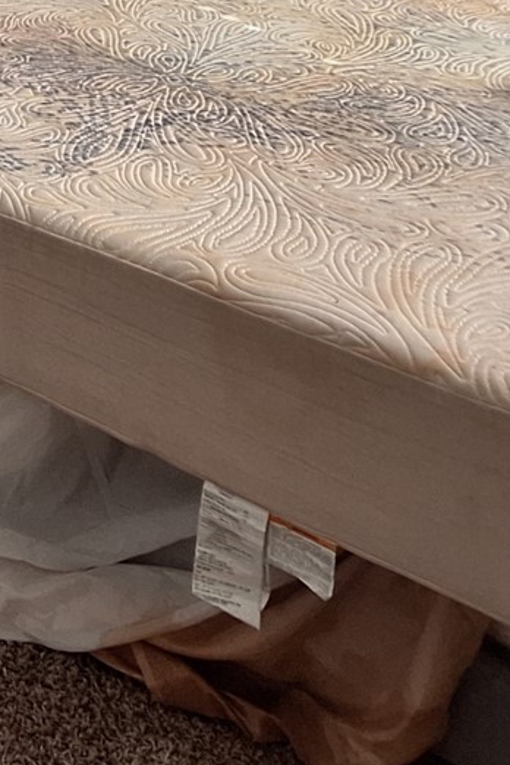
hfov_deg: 21.7
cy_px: -223
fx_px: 1126
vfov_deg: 30.1
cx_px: -234
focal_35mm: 53
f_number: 2.2
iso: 80
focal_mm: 1.74
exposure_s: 1/50
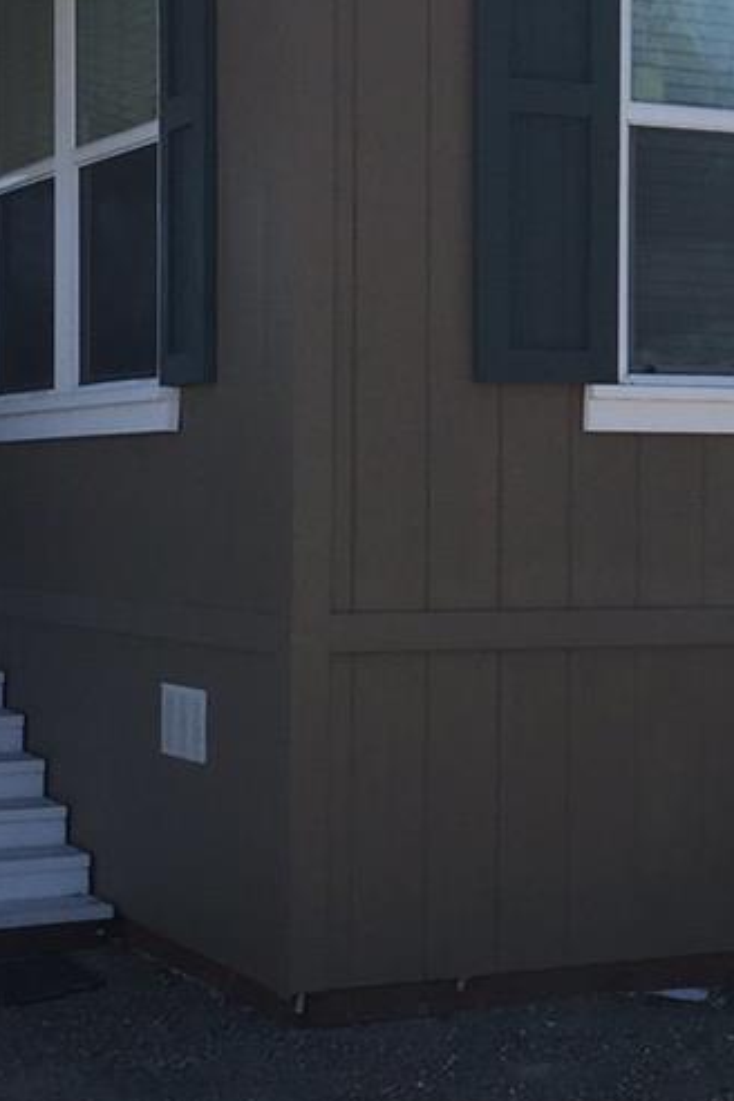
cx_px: 951
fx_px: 2813
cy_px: 531
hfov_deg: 14.3
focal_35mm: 92
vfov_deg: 22.1
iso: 32
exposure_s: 1/1163
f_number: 2.2
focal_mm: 4.15
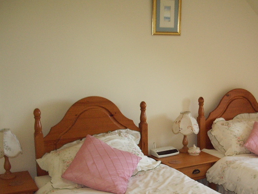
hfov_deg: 35.6
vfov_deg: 27.3
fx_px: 395
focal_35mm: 53
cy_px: 132
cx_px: 182
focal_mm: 5.8
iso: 200
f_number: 2.6
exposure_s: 1/40
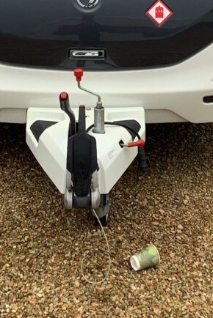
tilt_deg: -11.5
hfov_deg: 18.0
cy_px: -10
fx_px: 673
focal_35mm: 76
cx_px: 111
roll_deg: -0.3
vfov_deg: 25.2
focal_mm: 3.3
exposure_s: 1/120
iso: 25
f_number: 2.4
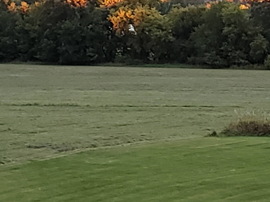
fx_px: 374
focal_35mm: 48
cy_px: 68
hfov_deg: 39.5
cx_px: 159
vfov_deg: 30.1
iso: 250
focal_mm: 4.3
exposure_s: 1/45
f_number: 2.4
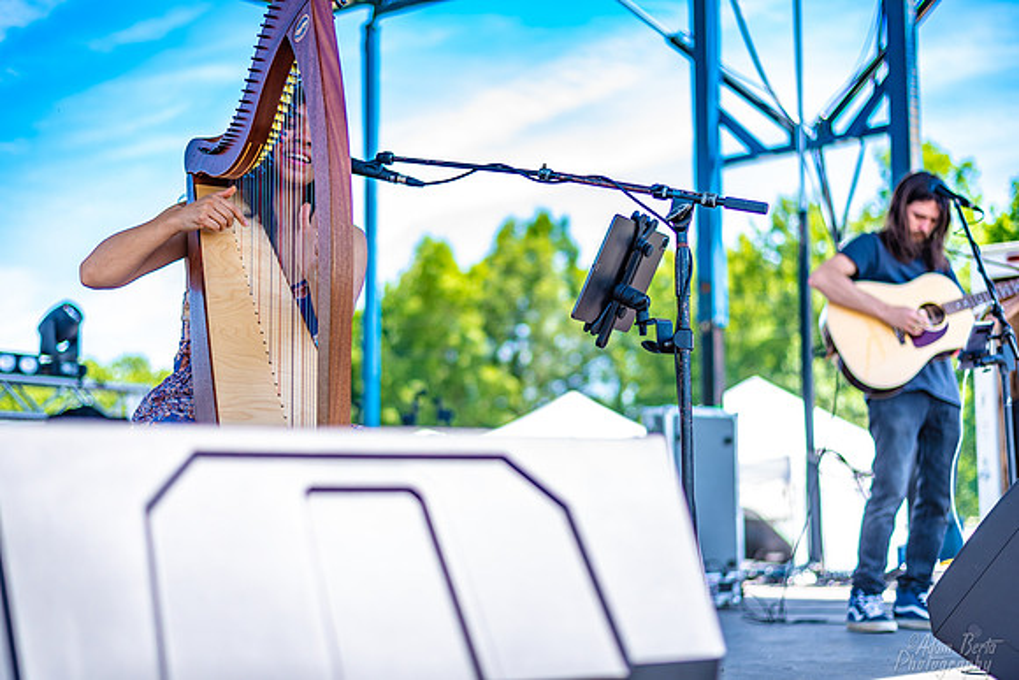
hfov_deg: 39.6
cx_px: 510
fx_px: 1416
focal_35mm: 50
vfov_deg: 27.0
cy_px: 340
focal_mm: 50
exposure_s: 1/640
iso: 100
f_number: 2
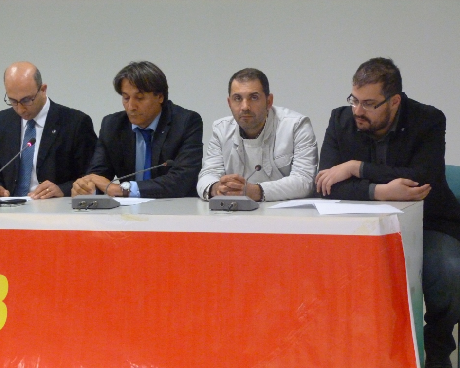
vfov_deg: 20.7
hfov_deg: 25.7
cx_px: 229
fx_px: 1007
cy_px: 185
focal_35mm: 74
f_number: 3.3
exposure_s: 1/25
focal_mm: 12.6
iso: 800
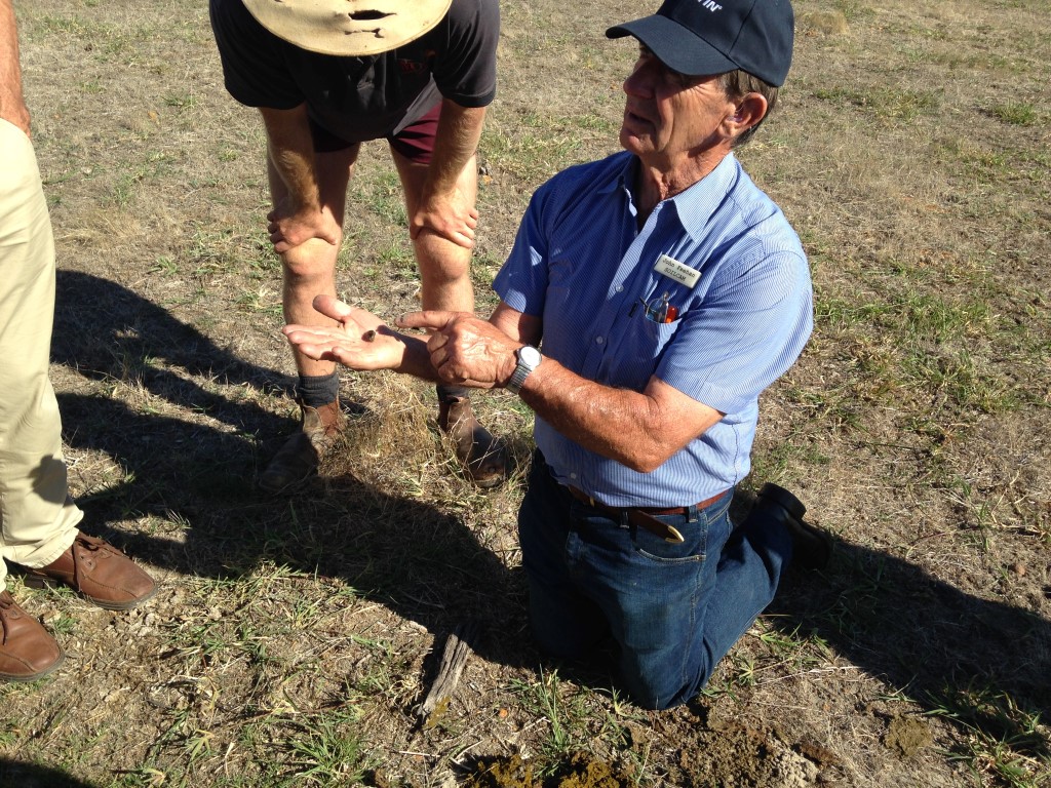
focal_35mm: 33
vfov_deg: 42.9
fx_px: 1002
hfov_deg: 55.4
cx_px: 526
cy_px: 394
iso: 50
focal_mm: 4.12
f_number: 2.4
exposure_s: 1/1106
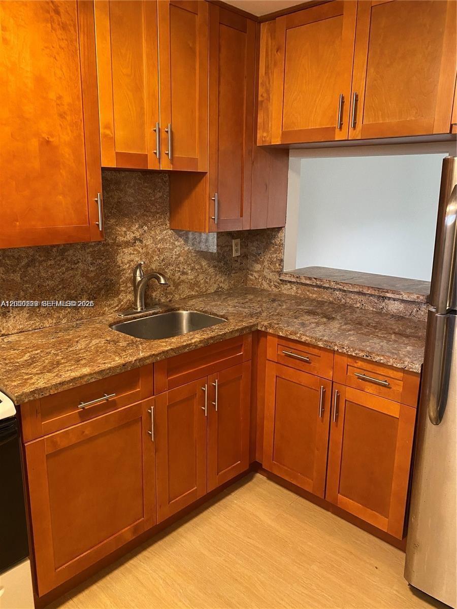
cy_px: 304
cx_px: 228
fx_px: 458
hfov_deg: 53.1
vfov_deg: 67.3
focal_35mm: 26
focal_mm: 4.25
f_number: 1.8
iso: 400
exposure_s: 1/40
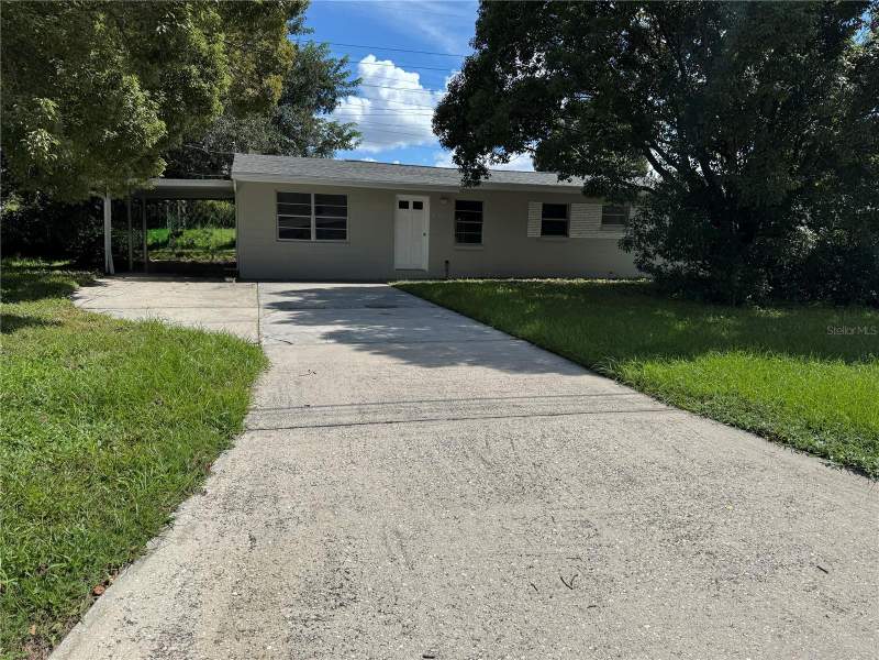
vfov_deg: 56.8
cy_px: 330
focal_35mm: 24
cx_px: 440
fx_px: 609
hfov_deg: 71.6
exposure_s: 1/7092
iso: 80
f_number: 1.78
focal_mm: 6.76
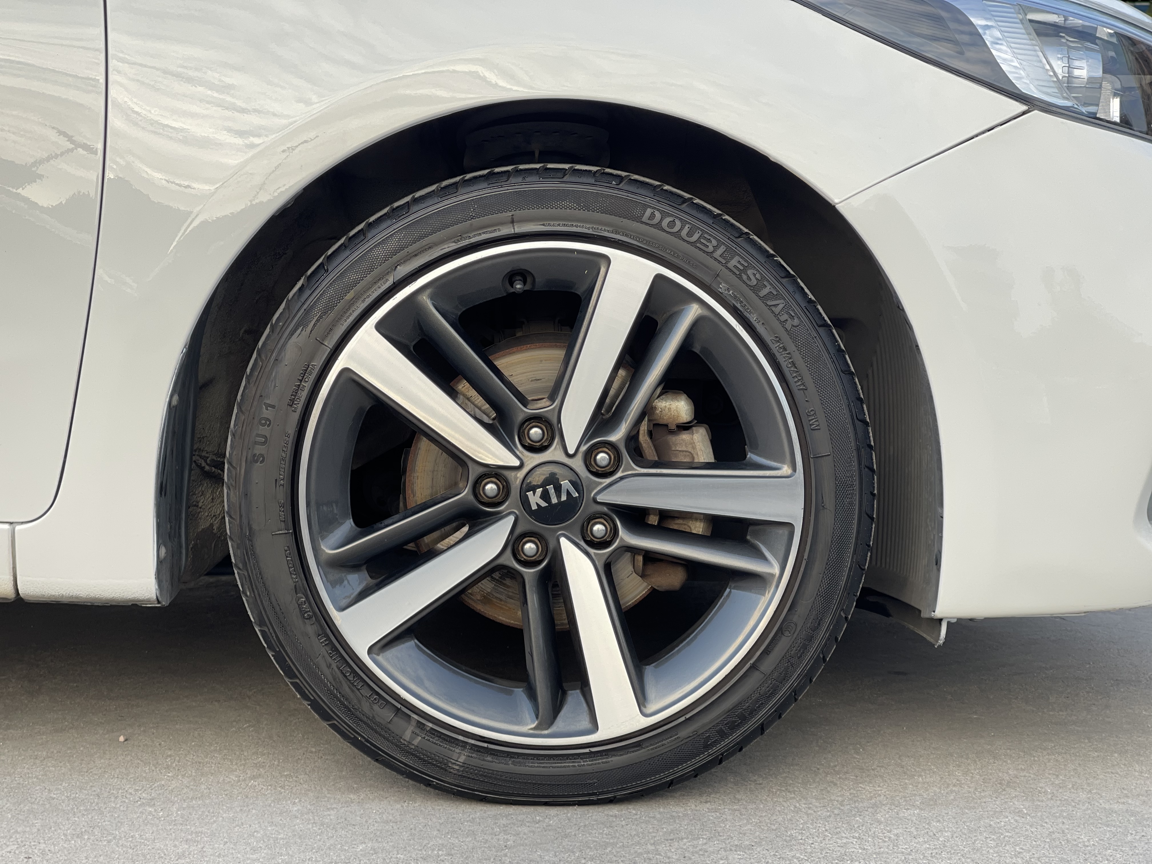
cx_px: 576
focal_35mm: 64
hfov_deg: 30.3
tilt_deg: -6.2
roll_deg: -1.5
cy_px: 432
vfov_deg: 22.9
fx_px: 2130
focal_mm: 7.5
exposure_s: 1/121
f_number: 2.2
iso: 25
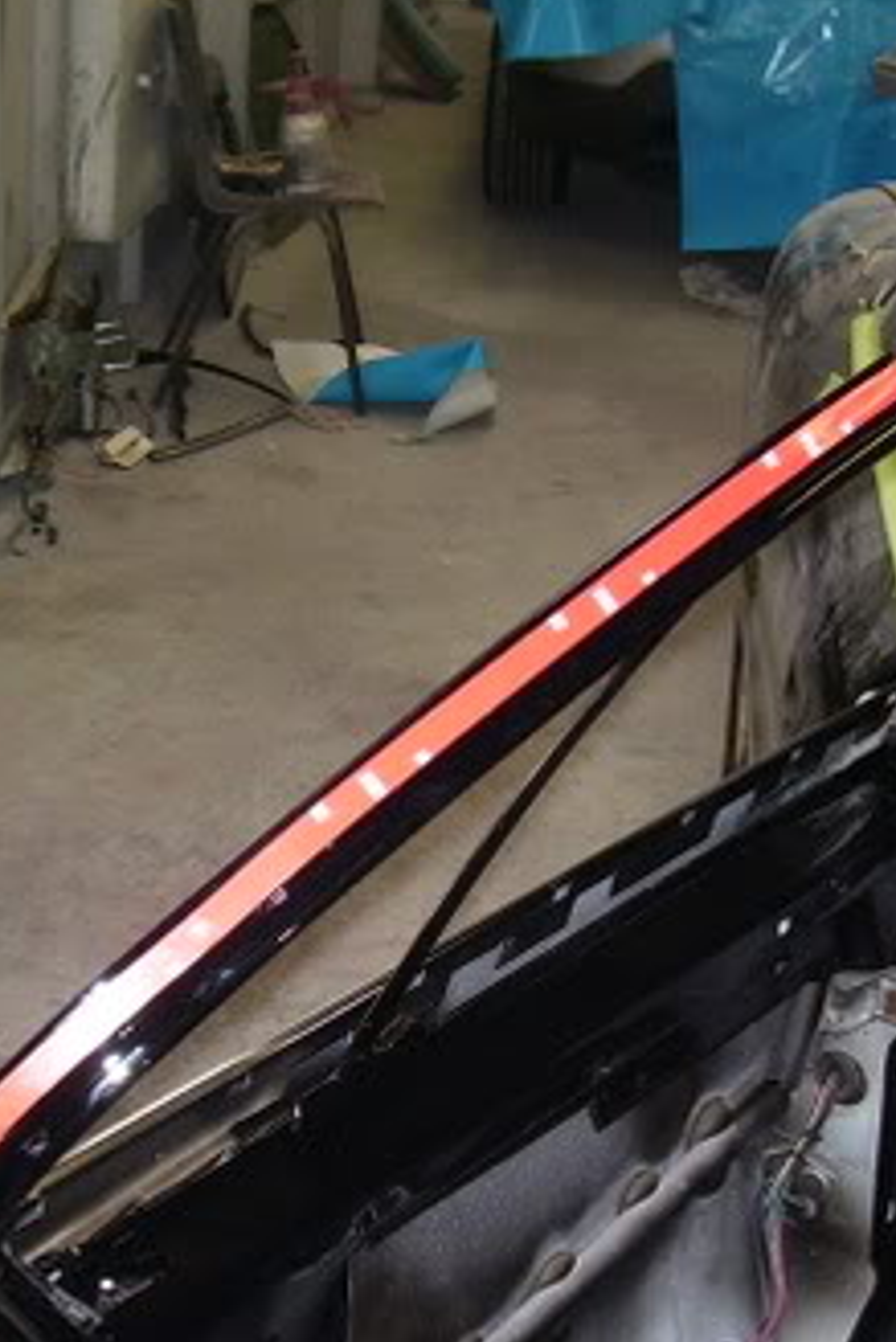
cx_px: 417
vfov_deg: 29.2
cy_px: 696
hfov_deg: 19.8
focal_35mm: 69
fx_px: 2573
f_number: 2.7
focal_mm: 5.6
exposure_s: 1/60
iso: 80
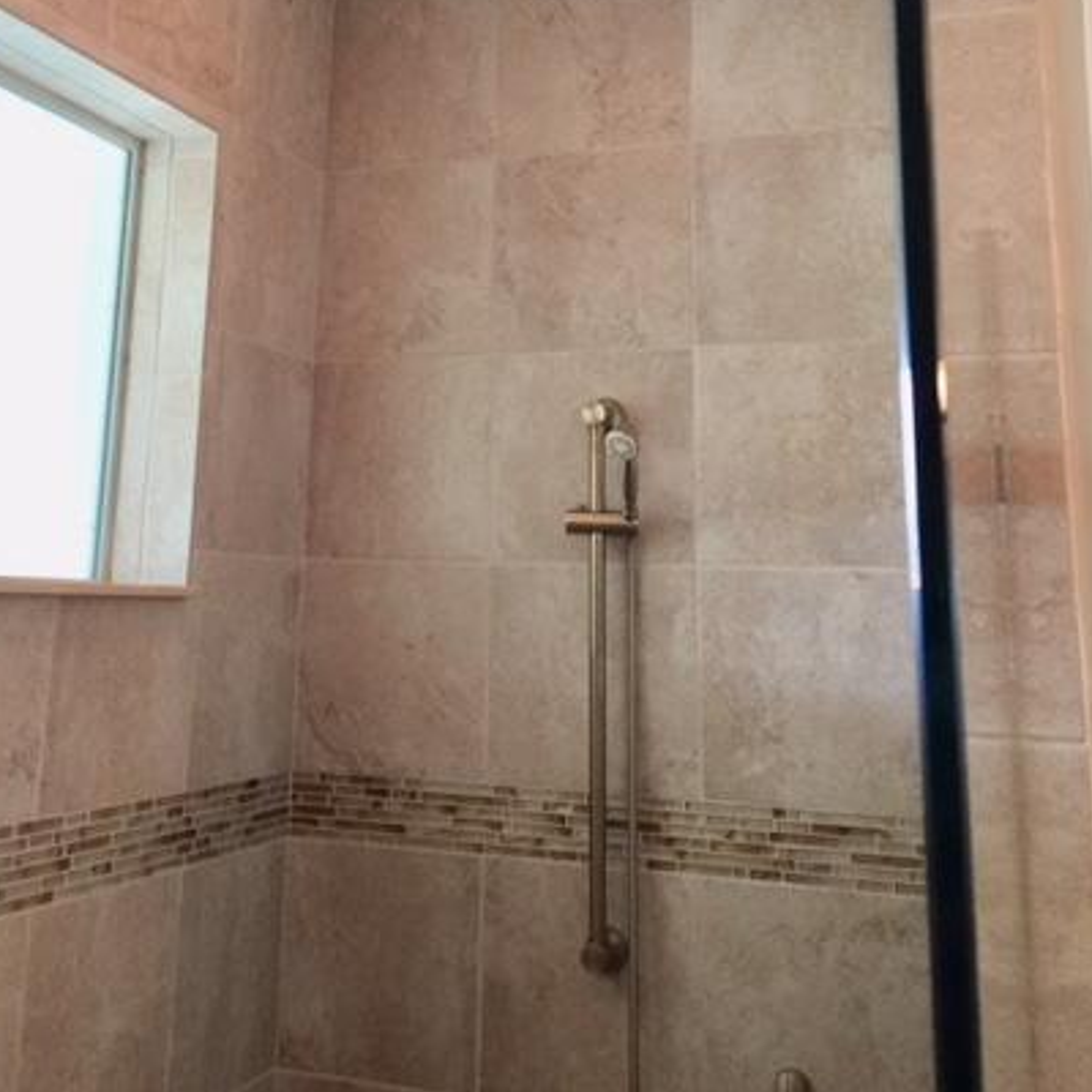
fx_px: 1463
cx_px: 445
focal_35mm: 41
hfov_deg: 40.8
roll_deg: -1.5
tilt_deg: +13.4
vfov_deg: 39.9
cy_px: 287
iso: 50
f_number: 2.2
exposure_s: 1/33
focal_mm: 4.15
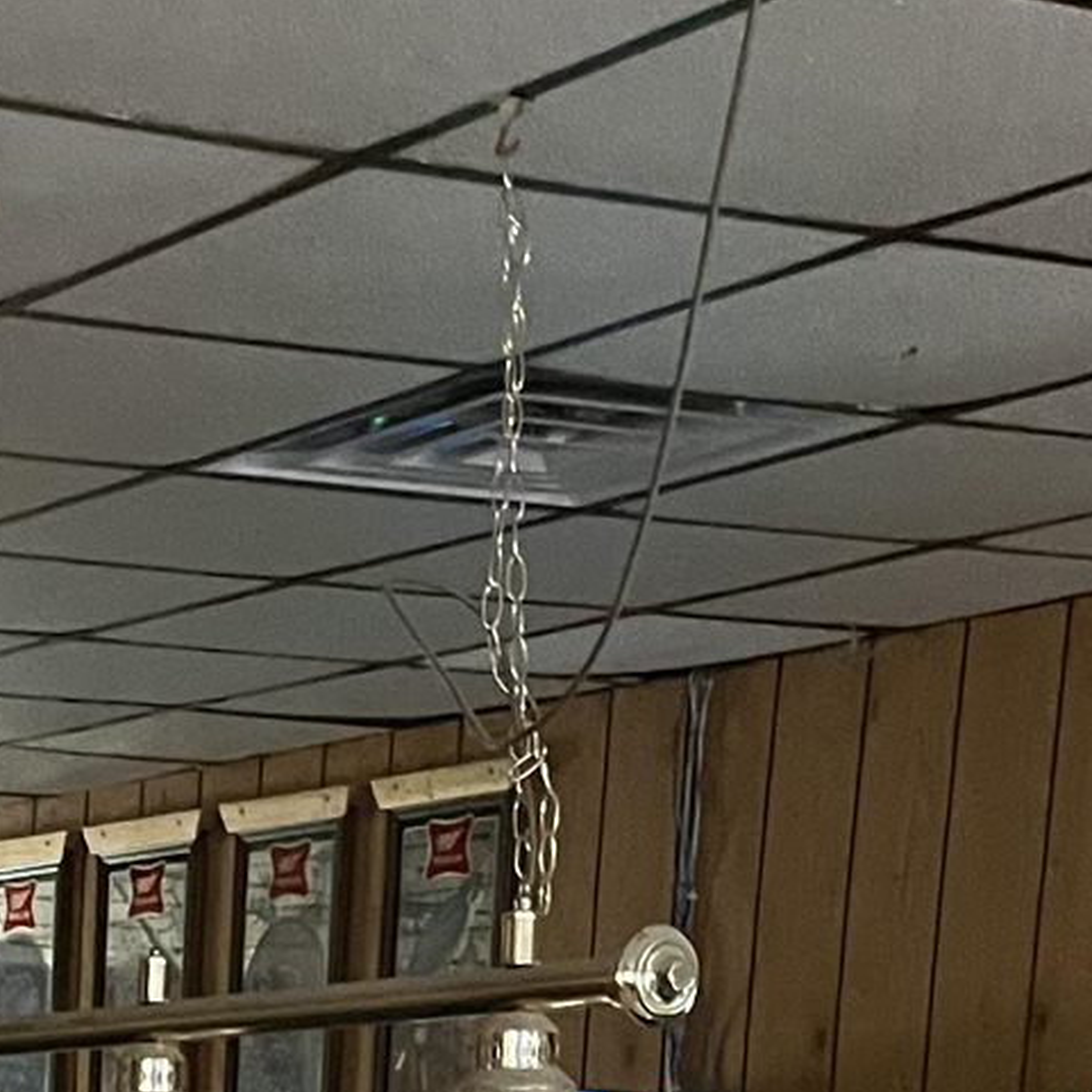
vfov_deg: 13.8
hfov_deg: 15.0
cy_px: 2089
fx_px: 3926
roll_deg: +0.0
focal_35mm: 110
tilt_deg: -13.0
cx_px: -379
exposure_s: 1/30
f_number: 1.6
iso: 640
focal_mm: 5.1
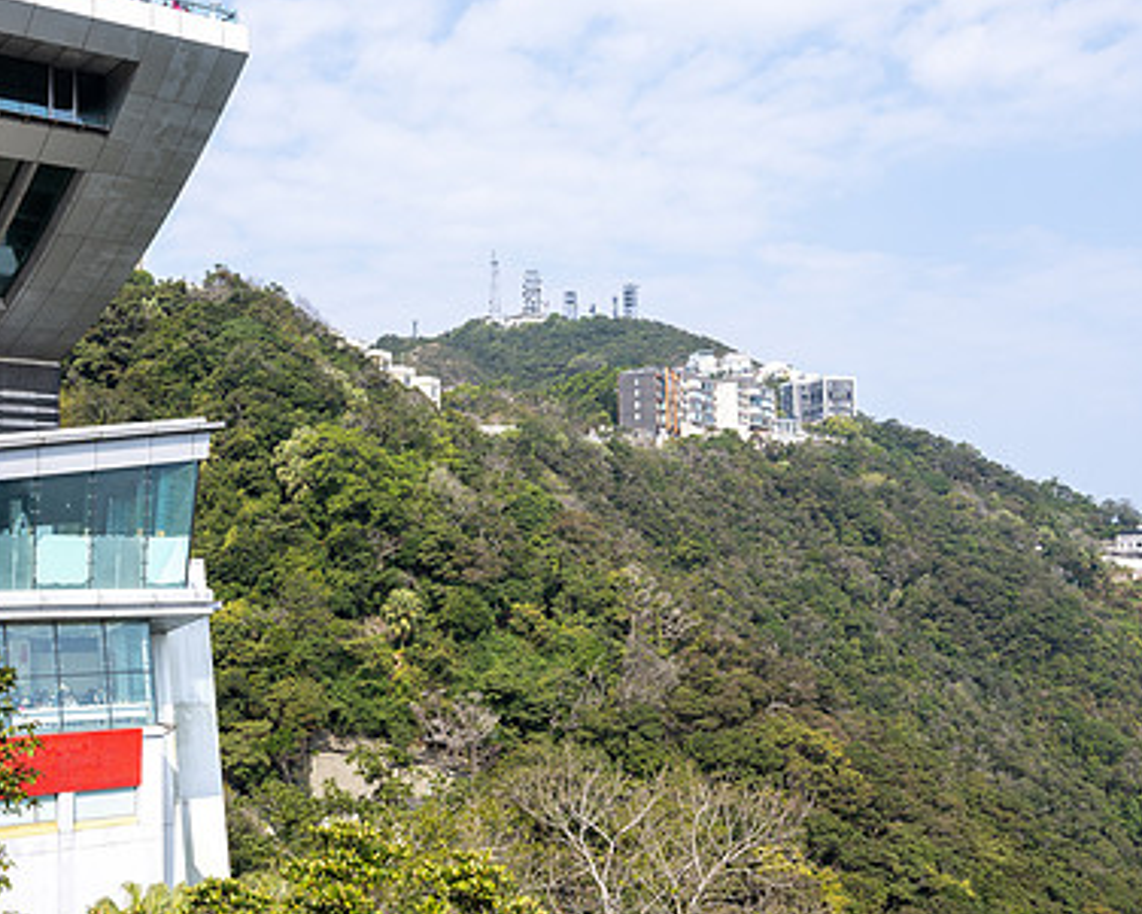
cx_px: 487
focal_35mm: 43
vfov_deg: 34.9
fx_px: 1454
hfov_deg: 42.8
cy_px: 512
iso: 125
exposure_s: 1/250
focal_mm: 24
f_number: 8
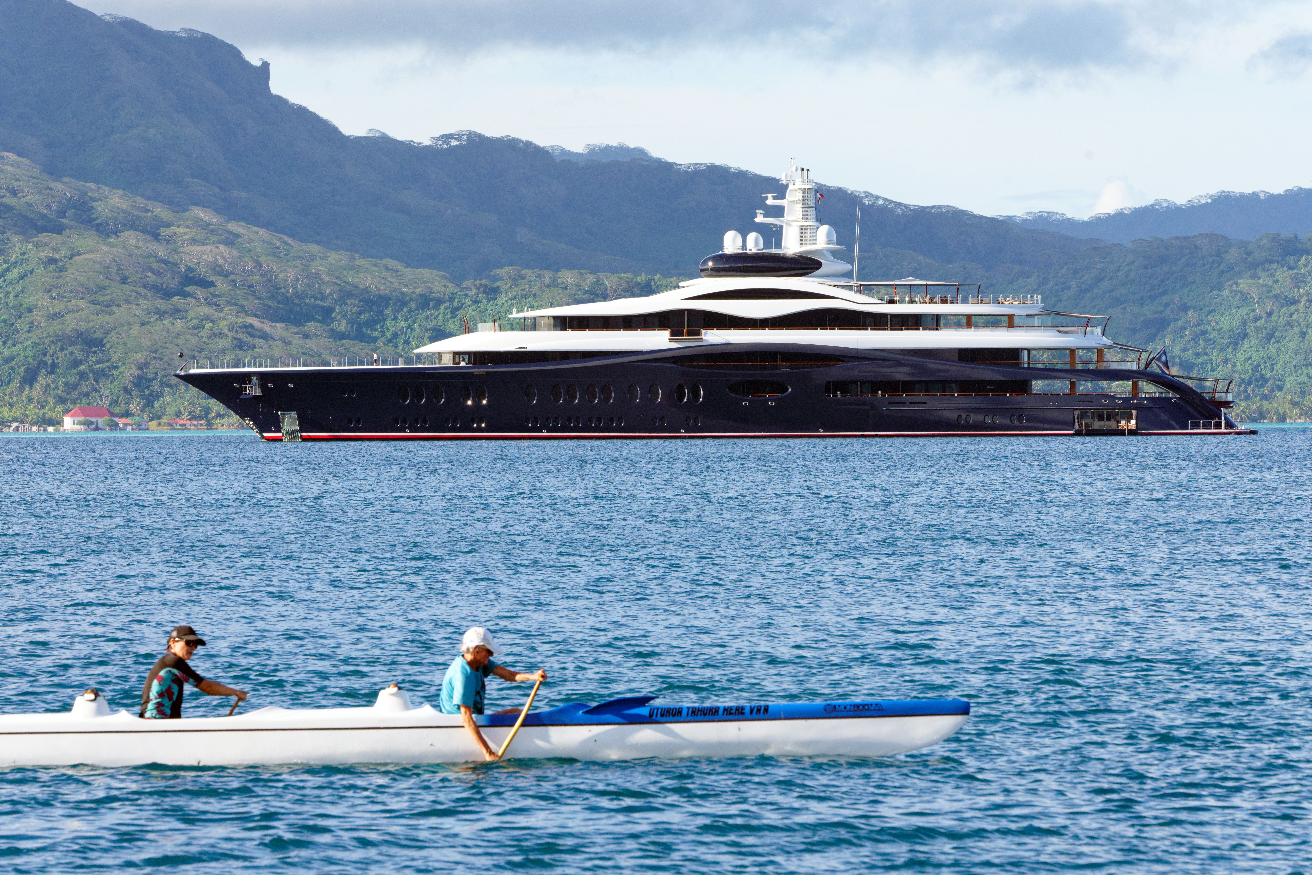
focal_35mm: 235
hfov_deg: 8.8
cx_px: 656
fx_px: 8564
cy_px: 438
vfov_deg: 5.8
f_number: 14
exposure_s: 1/500
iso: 1250
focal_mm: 235
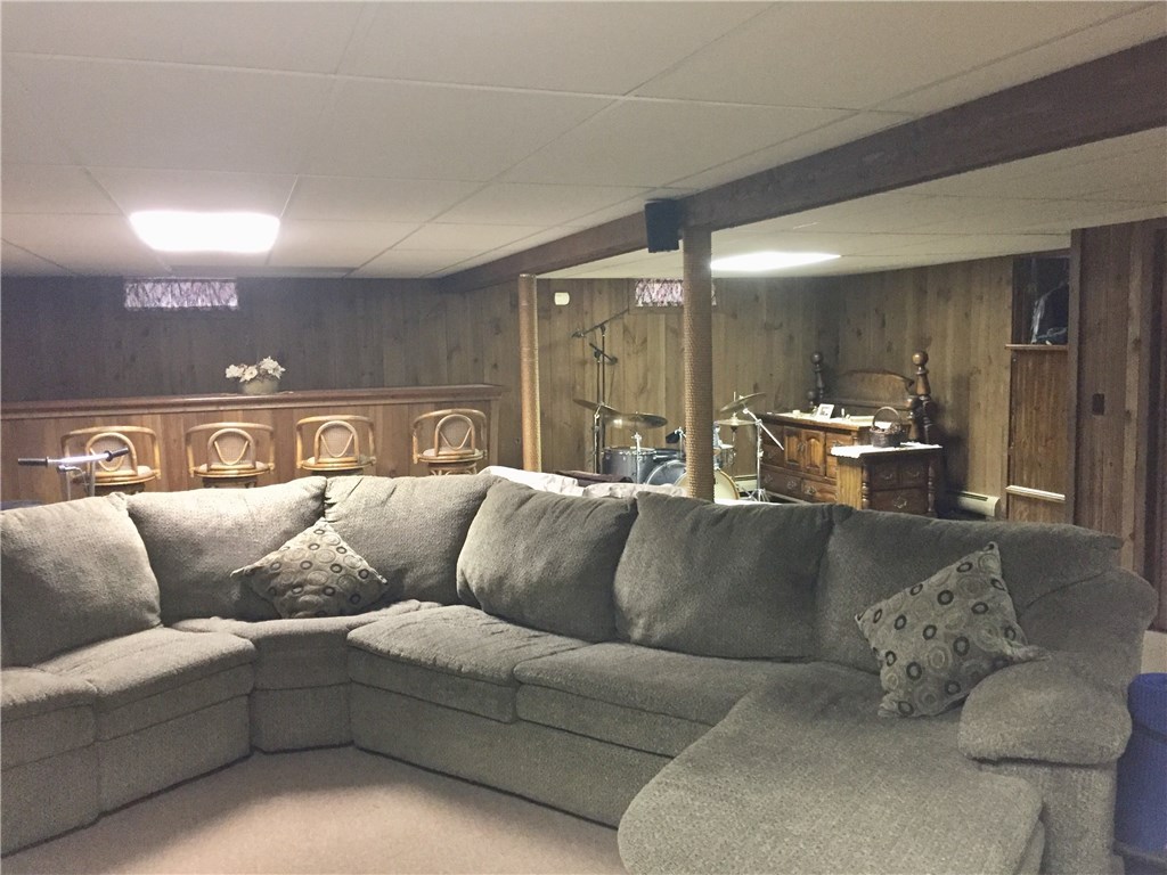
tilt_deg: -6.2
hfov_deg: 61.7
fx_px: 978
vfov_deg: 48.2
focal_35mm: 29
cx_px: 584
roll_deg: +0.7
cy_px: 438
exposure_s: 1/15
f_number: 2.2
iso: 250
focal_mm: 4.15
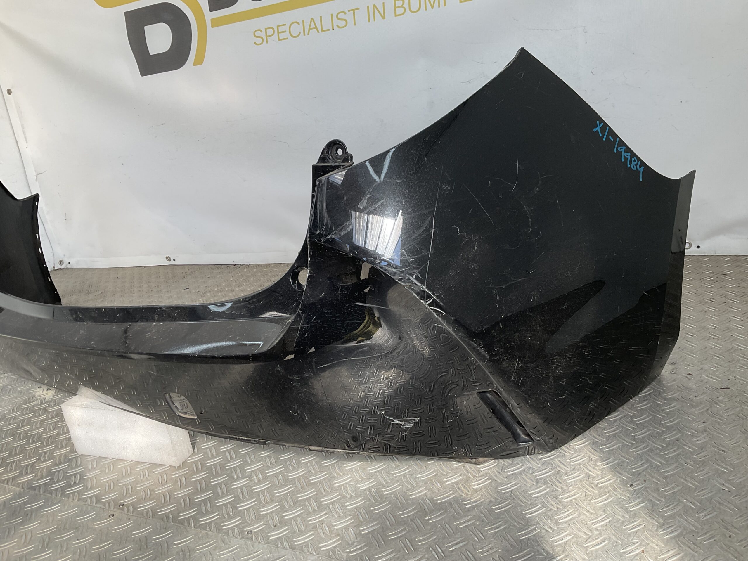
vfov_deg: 48.2
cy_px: 280
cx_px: 374
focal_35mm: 29
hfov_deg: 61.7
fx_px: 627
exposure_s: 1/287
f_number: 1.8
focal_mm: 3
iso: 16
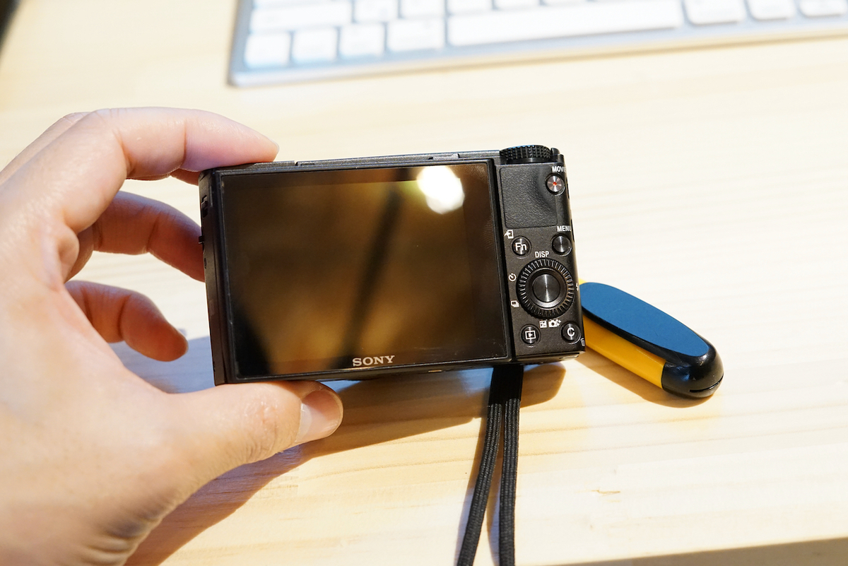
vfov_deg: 27.0
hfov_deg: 39.6
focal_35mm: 50
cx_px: 424
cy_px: 283
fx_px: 1178
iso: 5000
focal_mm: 50
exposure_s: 1/60
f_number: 5.6
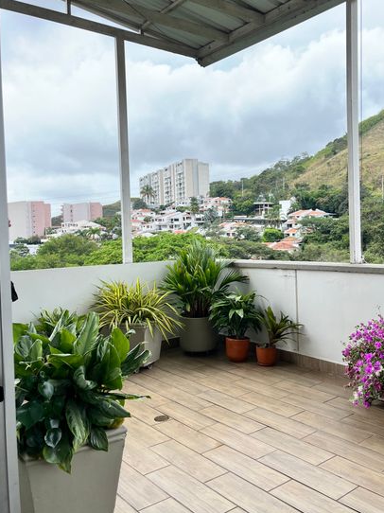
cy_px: 240
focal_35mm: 32
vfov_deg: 56.8
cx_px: 230
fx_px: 474
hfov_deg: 43.9
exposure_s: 1/827
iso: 50
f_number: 1.6
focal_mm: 5.1
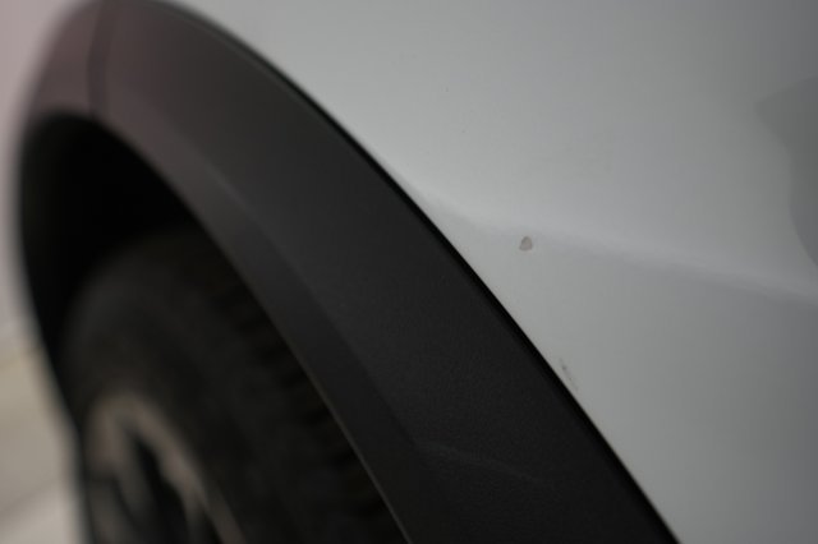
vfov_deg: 46.4
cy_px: 272
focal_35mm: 28
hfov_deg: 65.5
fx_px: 636
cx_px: 409
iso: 500
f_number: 4
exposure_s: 1/80
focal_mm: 28
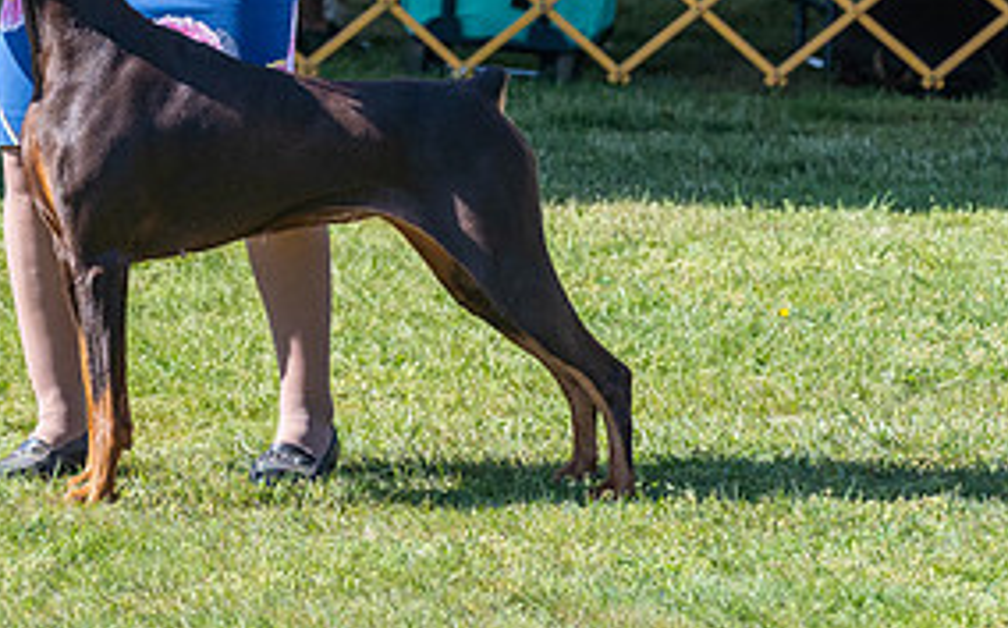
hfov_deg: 5.2
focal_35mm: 400
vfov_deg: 3.3
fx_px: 10980
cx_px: 112
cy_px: -96
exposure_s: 1/1600
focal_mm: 165
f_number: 6.3
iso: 800
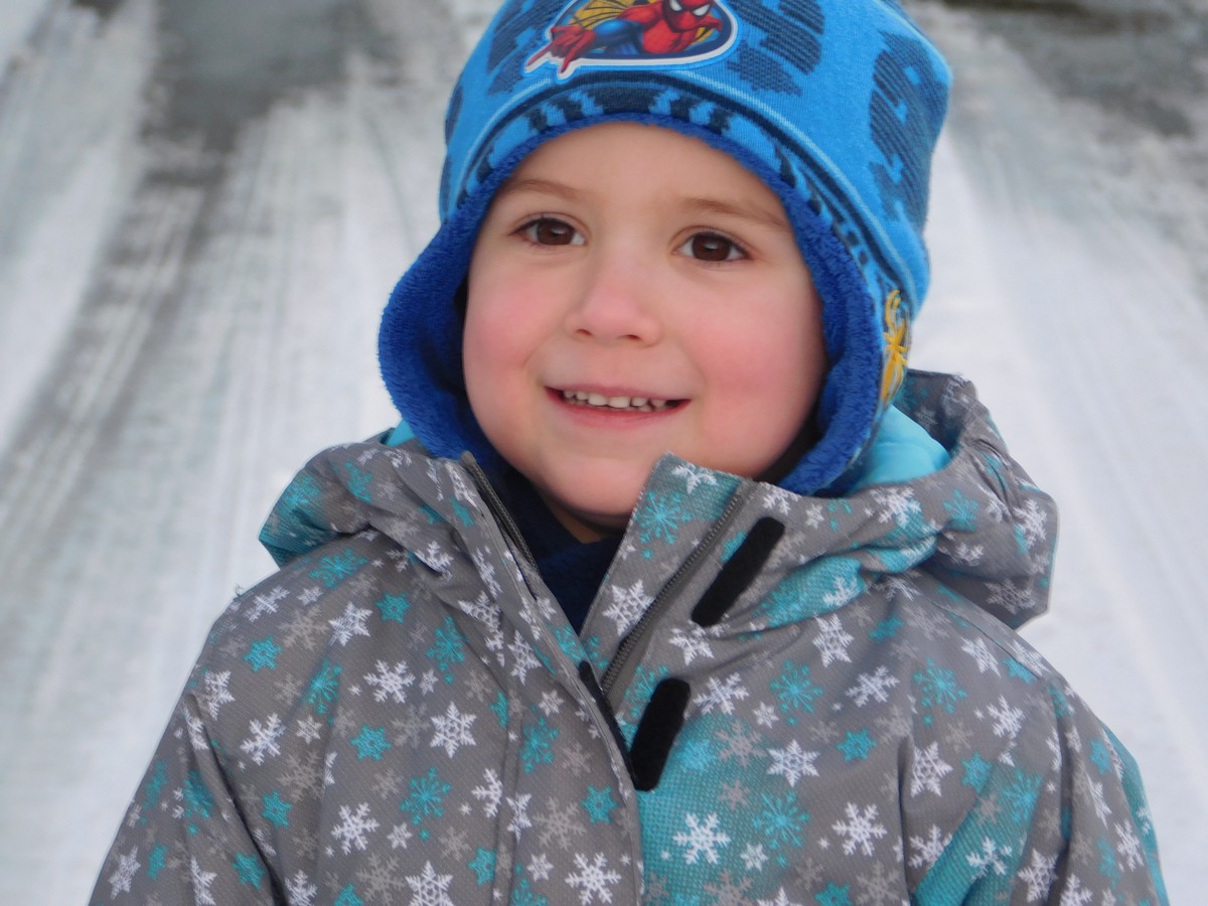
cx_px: 604
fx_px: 8096
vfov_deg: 6.4
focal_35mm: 232
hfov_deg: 8.5
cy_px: 453
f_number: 5.6
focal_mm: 41.3
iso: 125
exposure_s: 1/40
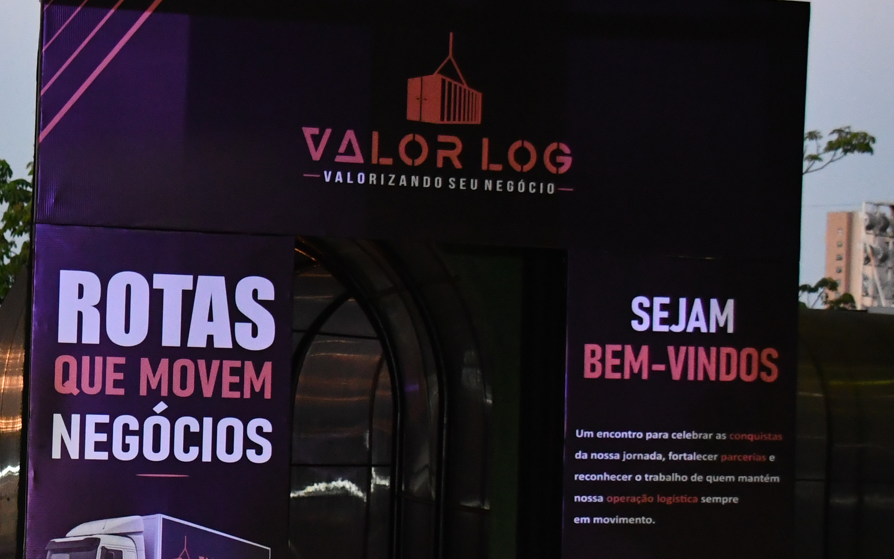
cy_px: 358
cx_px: 1
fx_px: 2924
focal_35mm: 120
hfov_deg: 17.0
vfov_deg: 10.9
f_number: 4.5
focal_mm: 35
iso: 2500
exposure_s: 1/160
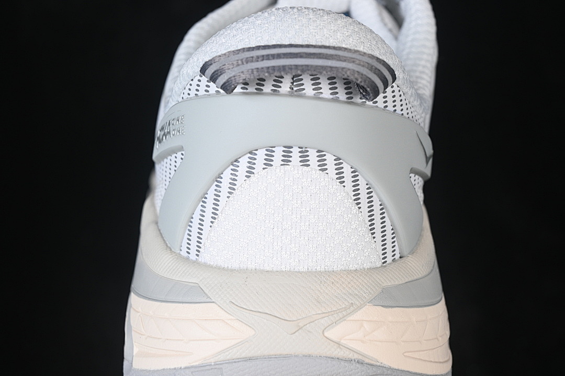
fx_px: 1177
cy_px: 188
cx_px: 282
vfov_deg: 18.2
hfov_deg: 27.0
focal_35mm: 75
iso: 160
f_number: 7.1
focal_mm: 50
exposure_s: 1/80
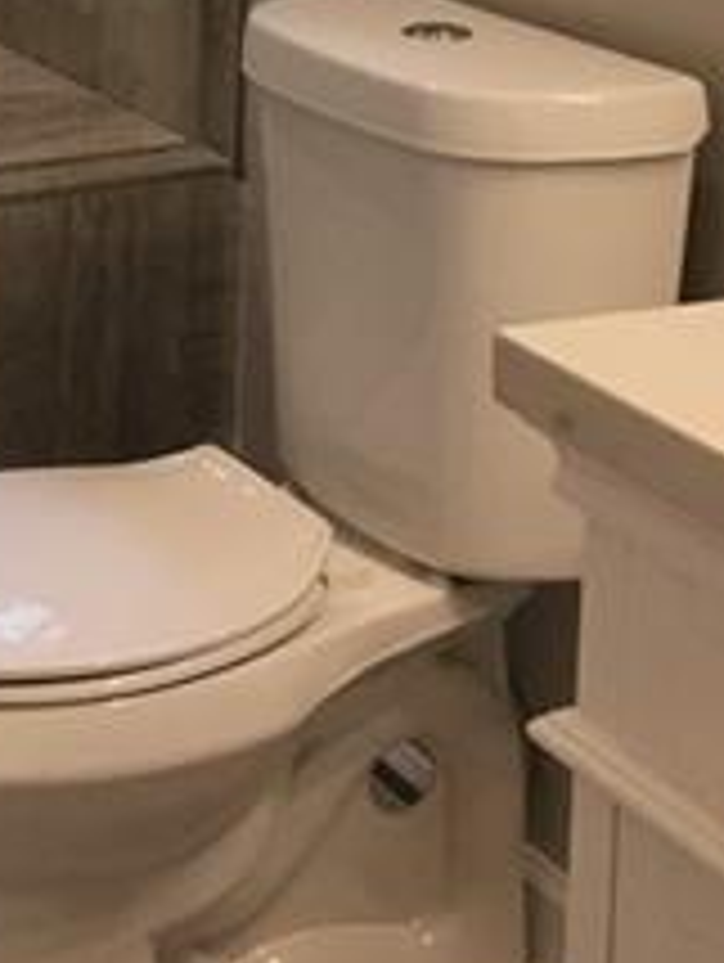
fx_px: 2894
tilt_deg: -8.6
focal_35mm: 104
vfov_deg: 17.9
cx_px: -139
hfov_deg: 13.9
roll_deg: +0.0
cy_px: -202
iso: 32
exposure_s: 1/30
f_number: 2.2
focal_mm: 4.15
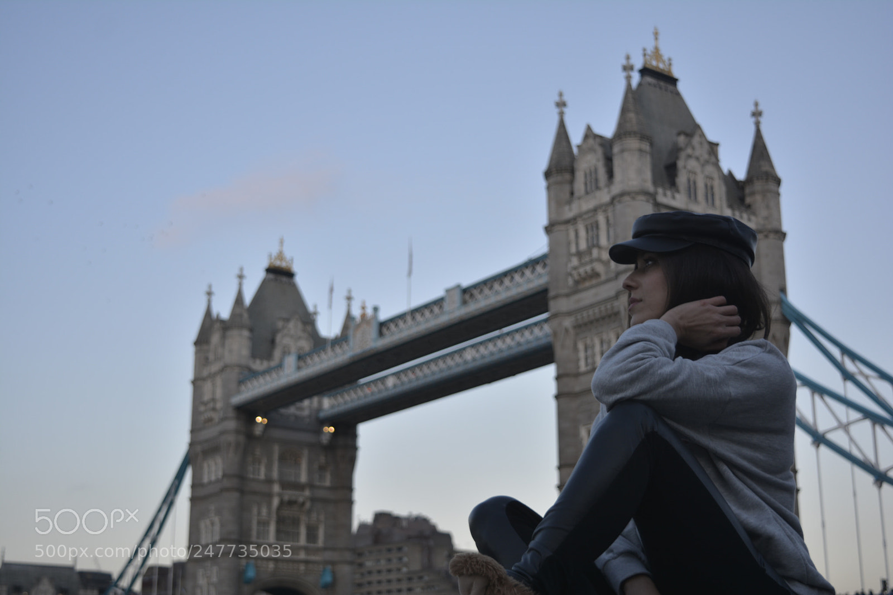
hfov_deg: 36.9
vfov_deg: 25.0
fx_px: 1339
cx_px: 446
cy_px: 298
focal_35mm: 54
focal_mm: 36
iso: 100
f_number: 5
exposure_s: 1/100
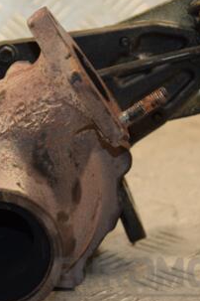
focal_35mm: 172
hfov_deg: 8.0
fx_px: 1433
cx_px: 35
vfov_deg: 11.9
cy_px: 140
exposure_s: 1/125
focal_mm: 58
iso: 800
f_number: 5
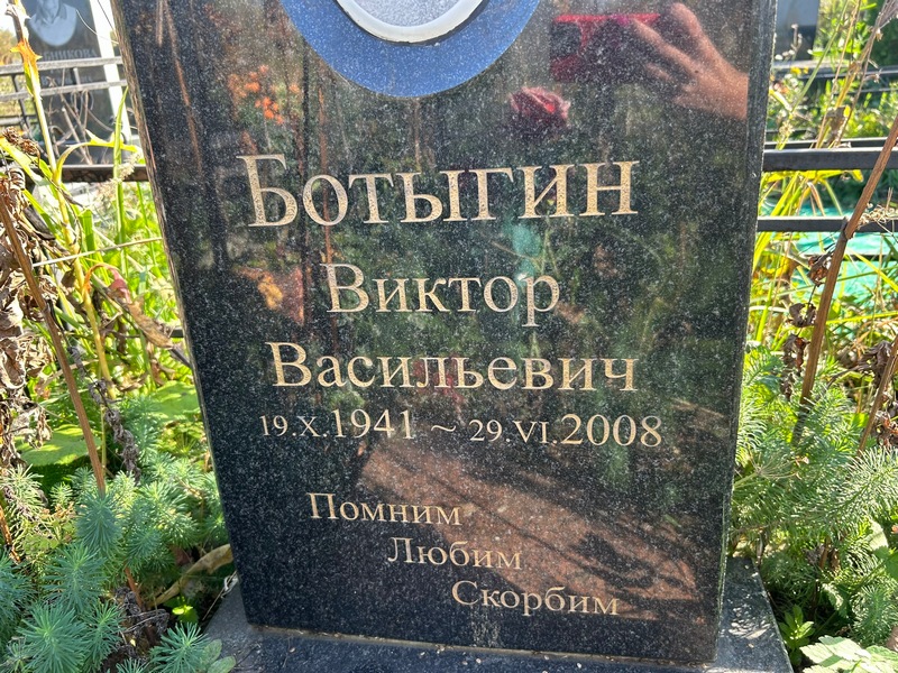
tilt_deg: -22.9
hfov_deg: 67.3
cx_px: 449
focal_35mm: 26
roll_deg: +2.5
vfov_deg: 53.1
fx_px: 674
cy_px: 336
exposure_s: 1/227
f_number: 1.5
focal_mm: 5.7
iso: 40
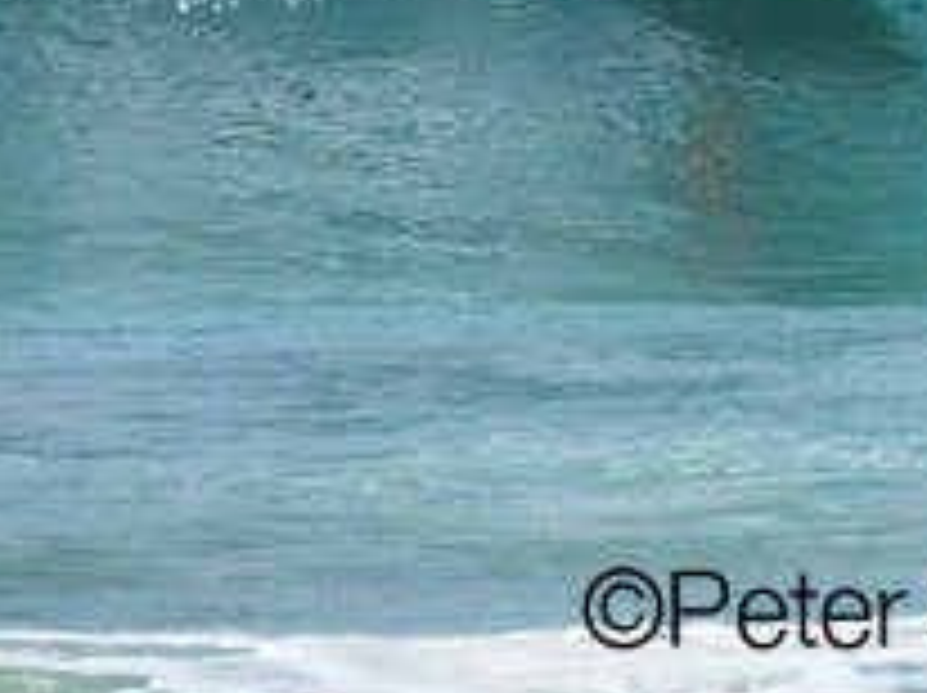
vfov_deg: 0.7
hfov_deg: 0.9
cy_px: -137
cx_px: 932
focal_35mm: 2171
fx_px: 58071
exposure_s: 1/2500
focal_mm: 800
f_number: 11
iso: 7200
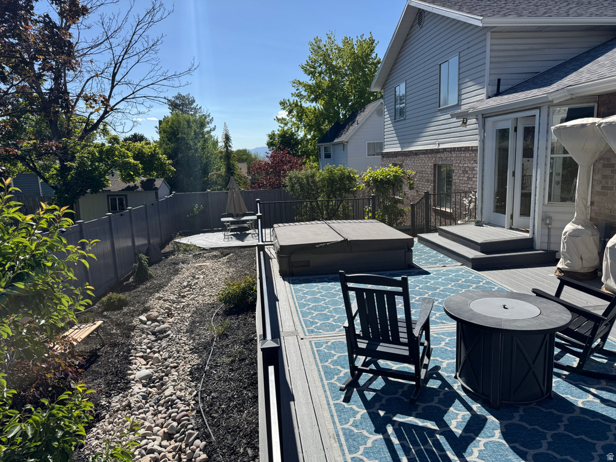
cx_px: 308
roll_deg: +2.2
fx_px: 427
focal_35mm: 24
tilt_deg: -9.7
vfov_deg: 56.8
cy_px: 231
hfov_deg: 71.6
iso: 80
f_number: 1.78
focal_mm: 6.76
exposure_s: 1/5814
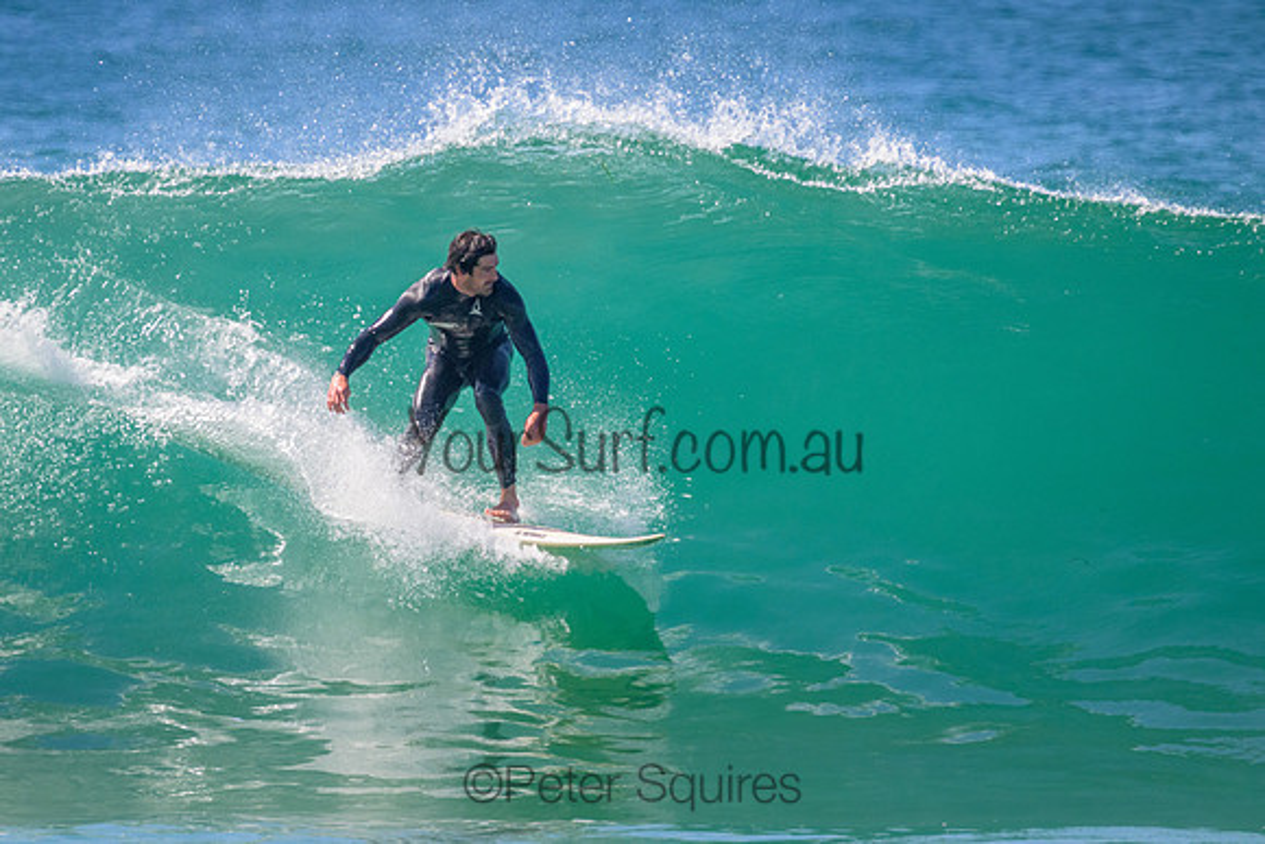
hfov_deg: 2.3
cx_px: 544
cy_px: 363
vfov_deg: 1.5
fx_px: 32036
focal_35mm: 912
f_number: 11
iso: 1800
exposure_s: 1/1600
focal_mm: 800
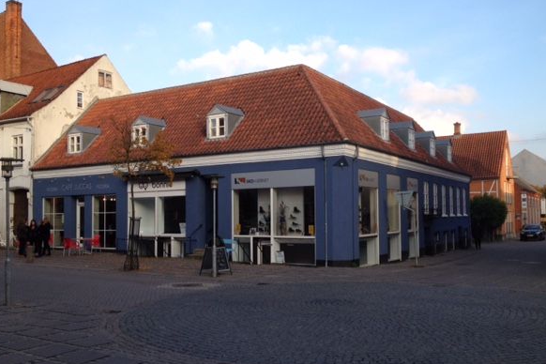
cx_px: 279
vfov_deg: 33.4
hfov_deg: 48.5
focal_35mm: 40
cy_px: 193
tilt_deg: +1.8
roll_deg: -0.5
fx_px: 607
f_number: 2.4
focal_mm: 4.28
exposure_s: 1/521
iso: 50
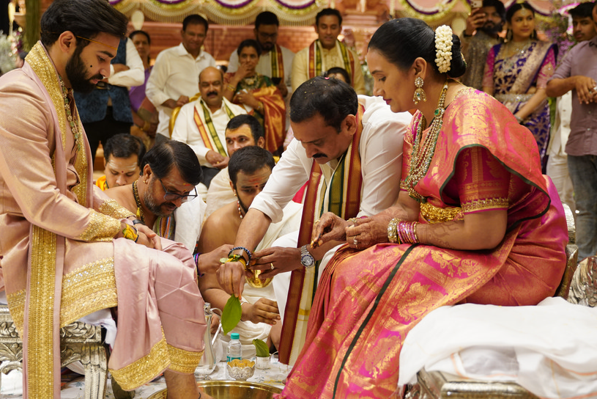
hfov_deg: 40.2
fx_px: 813
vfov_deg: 27.5
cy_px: 192
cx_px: 252
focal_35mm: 49
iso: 1000
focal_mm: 37
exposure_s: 1/100
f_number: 2.8
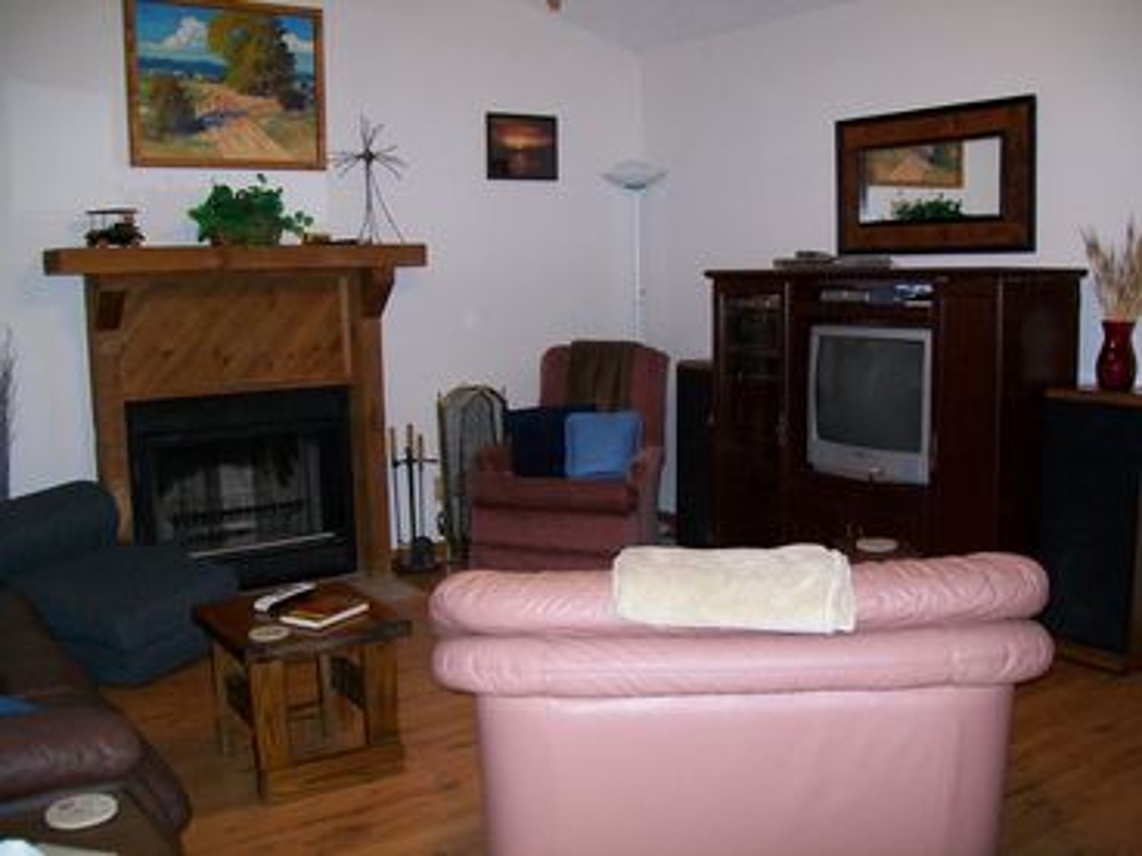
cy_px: 428
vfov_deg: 39.7
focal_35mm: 36
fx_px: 1188
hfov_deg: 51.4
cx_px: 571
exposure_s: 1/60
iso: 160
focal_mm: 6
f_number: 2.7
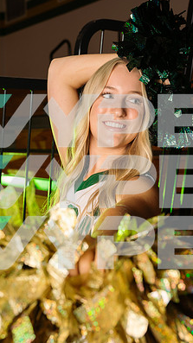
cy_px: 182
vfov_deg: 36.6
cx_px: 89
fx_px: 519
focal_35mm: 57
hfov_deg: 21.1
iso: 125
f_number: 5.6
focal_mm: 48
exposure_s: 1/250
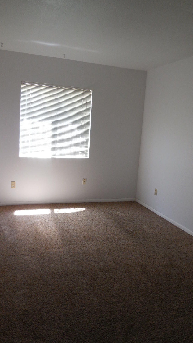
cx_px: 106
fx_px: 300
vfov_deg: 59.5
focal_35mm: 33
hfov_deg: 35.6
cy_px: 171
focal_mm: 5.3
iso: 280
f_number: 3.2
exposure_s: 1/30
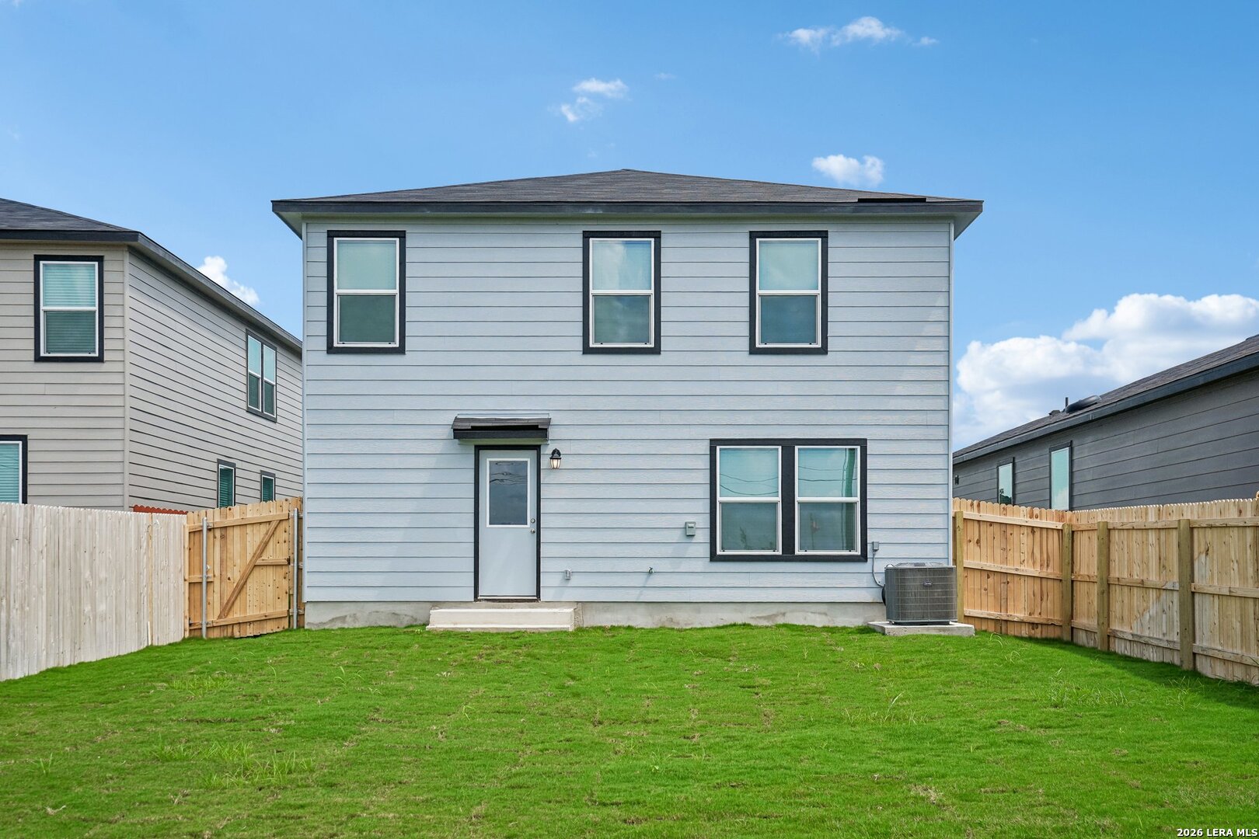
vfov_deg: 37.9
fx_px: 1224
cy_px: 420
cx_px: 630
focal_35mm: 35
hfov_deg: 54.4
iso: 200
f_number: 9
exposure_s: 1/400
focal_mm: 35
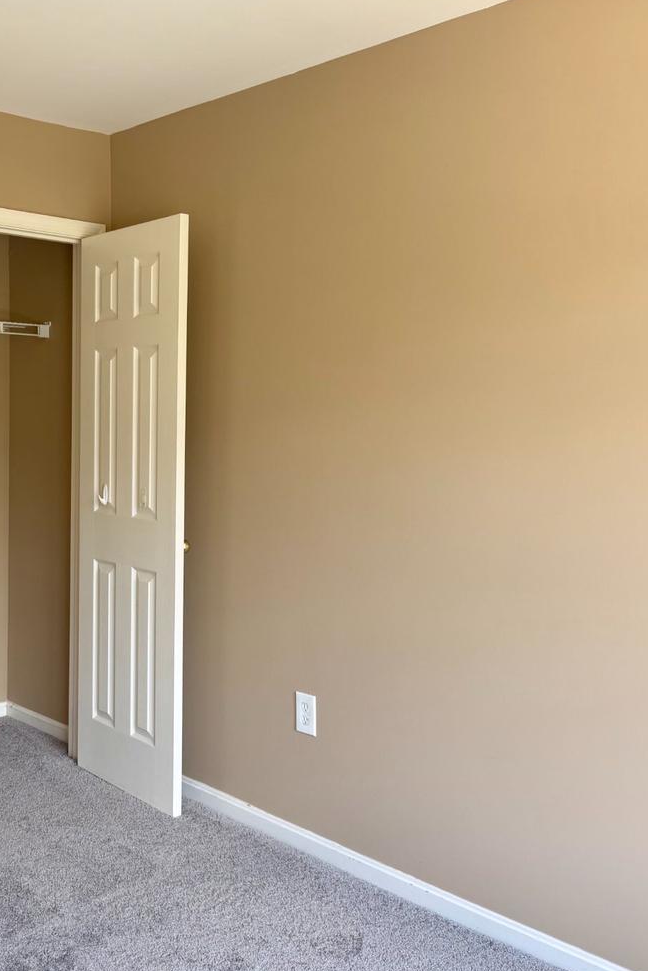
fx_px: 998
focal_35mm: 37
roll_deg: -0.5
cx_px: 123
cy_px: 467
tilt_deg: -3.3
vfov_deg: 51.9
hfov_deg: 34.8
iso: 64
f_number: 1.78
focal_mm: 6.76
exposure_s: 1/121
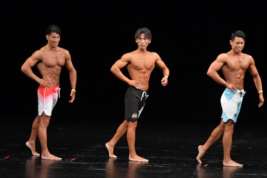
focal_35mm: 240
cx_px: 134
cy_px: 89
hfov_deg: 8.6
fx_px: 1779
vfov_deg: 5.7
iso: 3200
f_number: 5.6
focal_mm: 160
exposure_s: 1/400
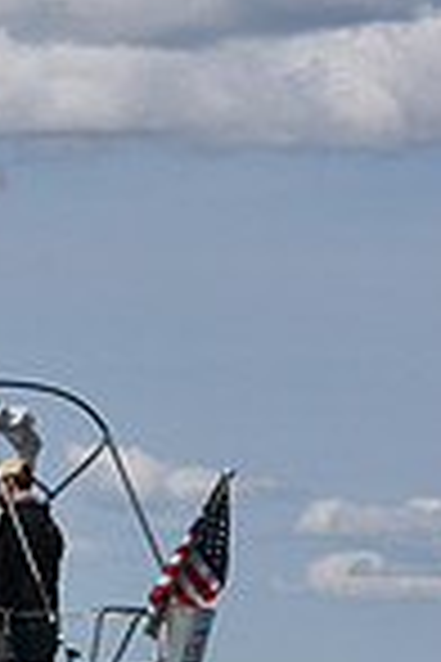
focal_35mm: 394
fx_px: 7239
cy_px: 538
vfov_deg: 5.2
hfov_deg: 3.4
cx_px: -855
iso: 320
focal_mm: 100
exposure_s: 1/800
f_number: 8
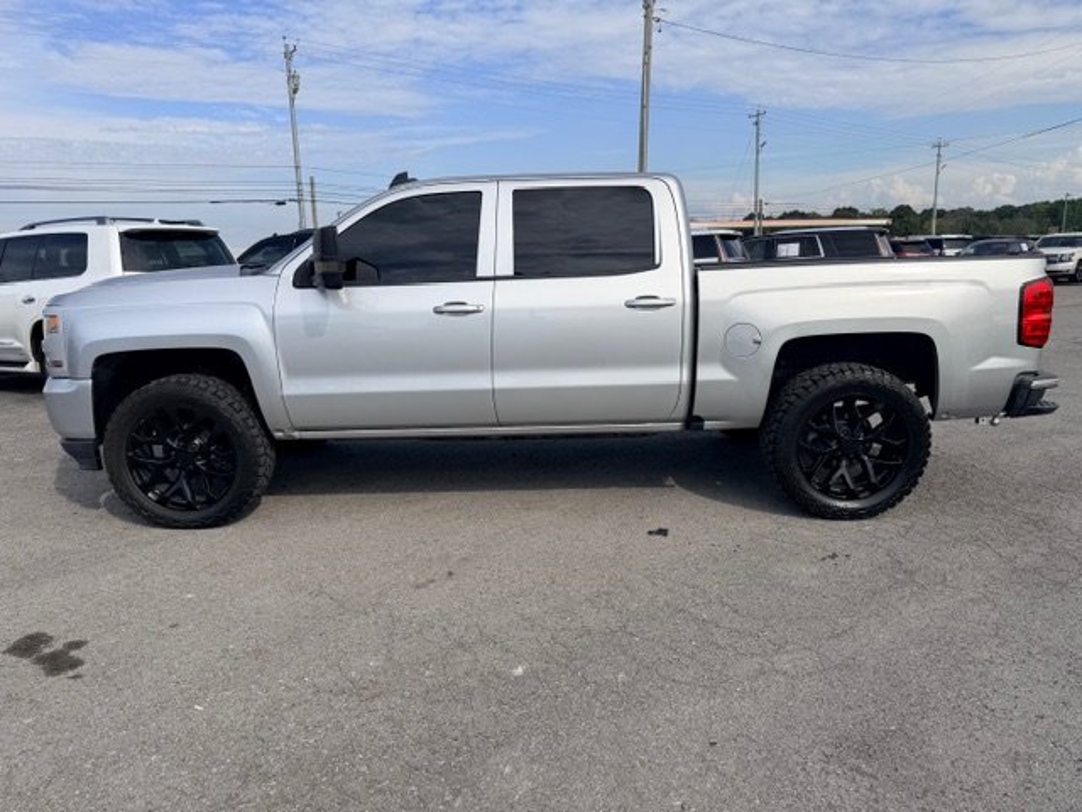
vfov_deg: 56.8
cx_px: 541
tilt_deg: -11.1
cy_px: 406
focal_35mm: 24
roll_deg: +2.7
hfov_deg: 71.6
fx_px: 750
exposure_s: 1/4975
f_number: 1.78
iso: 80
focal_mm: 6.76
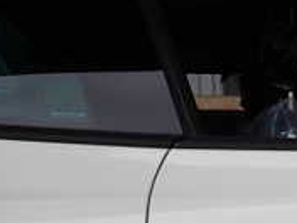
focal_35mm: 85
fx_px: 729
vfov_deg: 16.6
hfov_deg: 19.2
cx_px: 486
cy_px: 267
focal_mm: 4.5
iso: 100
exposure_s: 1/400
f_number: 2.8
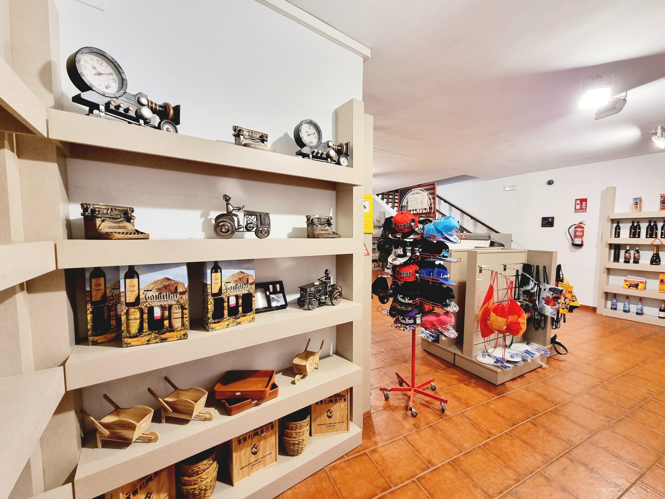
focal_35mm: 13
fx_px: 250
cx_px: 332
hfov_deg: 106.2
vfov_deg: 89.9
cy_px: 250
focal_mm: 2.2
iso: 200
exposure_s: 1/50
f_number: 2.2
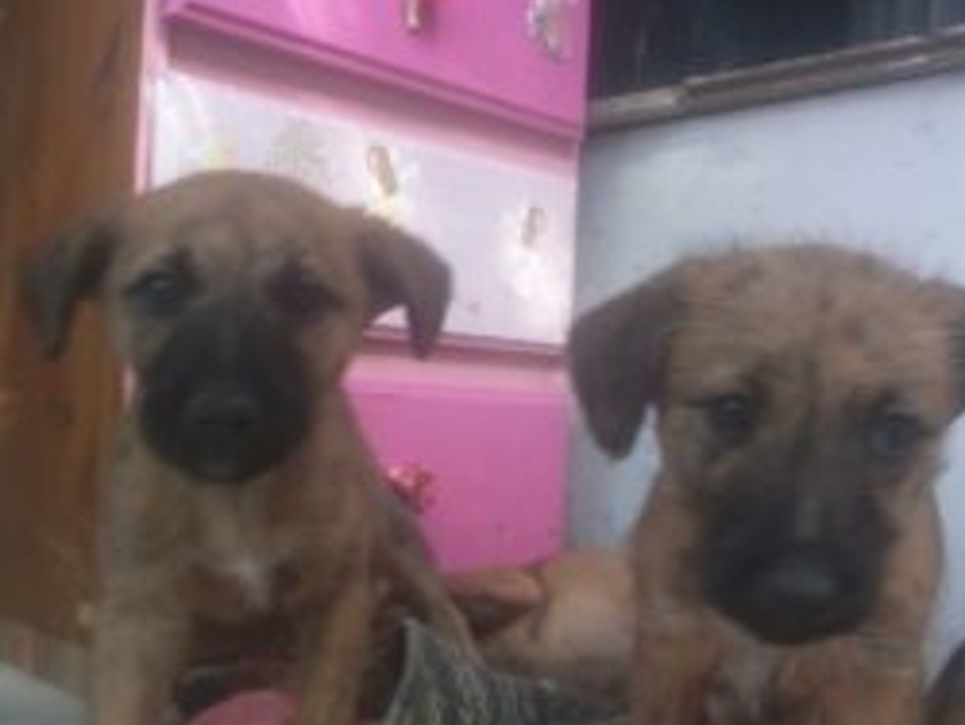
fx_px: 1116
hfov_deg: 46.7
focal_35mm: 40
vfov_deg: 35.9
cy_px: 416
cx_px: 517
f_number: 2
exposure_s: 1/50
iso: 119
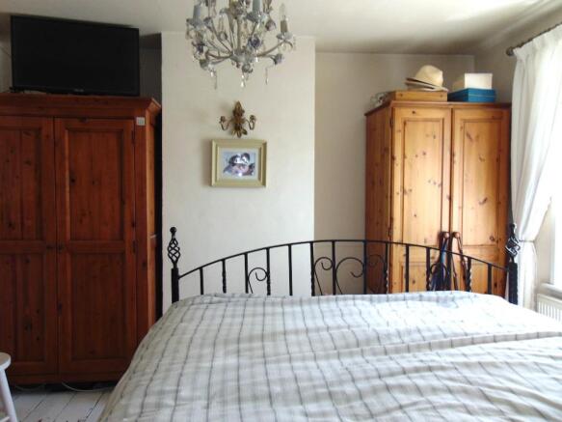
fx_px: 406
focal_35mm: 25
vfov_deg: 54.9
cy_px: 211
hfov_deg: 69.4
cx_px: 281
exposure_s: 1/50
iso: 80
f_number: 3
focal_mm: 4.5
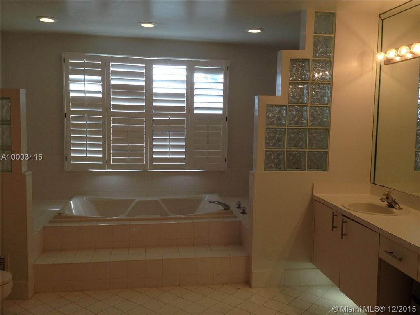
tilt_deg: -7.8
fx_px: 400
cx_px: 210
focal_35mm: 33
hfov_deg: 55.4
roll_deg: +0.0
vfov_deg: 42.9
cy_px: 158
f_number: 2.4
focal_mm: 4.12
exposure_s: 1/120
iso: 64
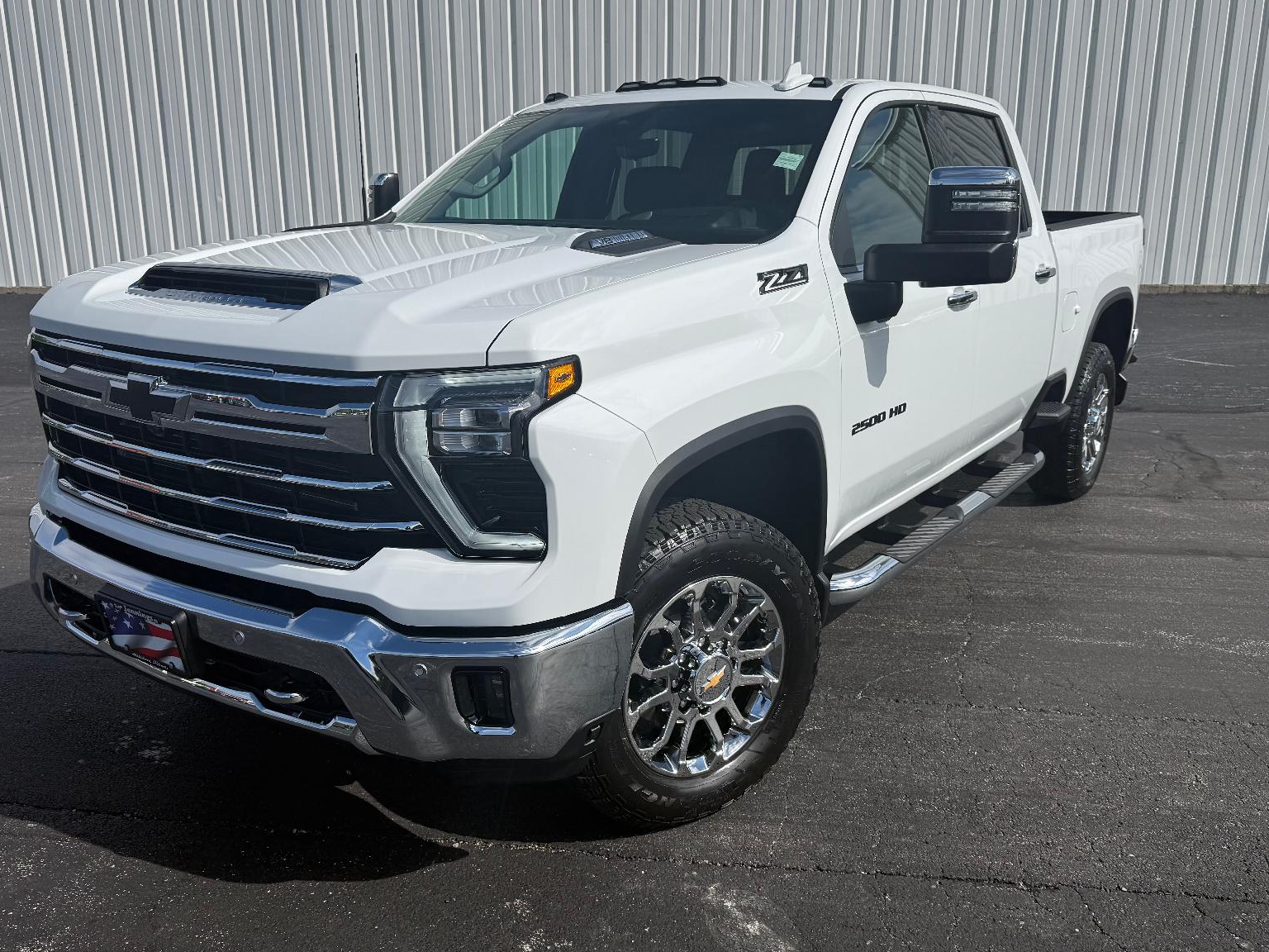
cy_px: 485
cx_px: 611
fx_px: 1100
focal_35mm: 30
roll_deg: +0.9
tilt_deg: -14.4
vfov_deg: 46.8
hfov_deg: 59.9
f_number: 1.78
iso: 80
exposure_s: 1/10309
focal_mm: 6.76
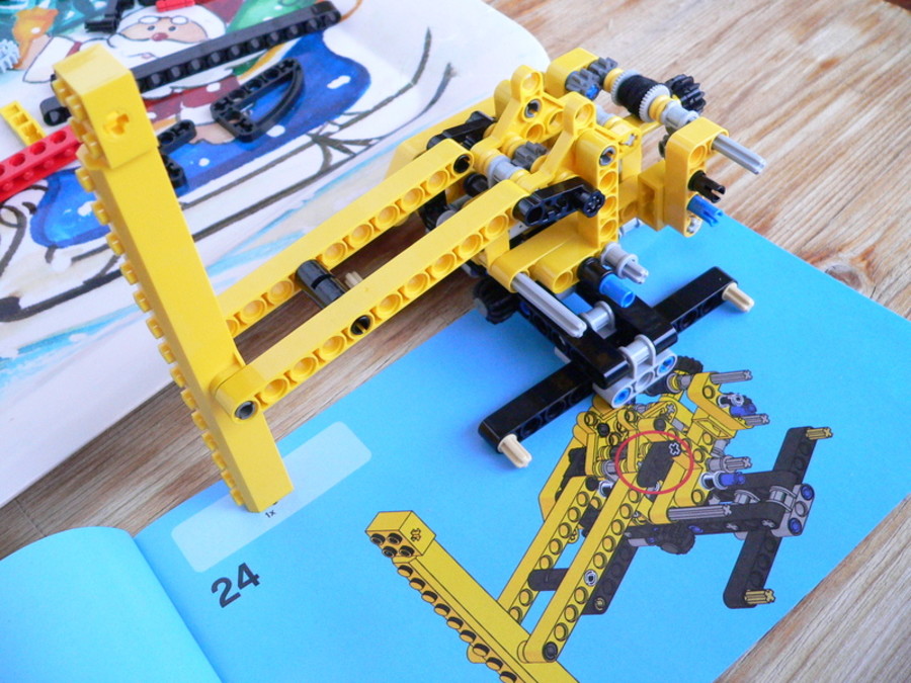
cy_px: 342
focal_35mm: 36
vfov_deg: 39.7
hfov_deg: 51.4
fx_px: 947
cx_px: 456
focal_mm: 6
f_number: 2.8
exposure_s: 1/100
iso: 400
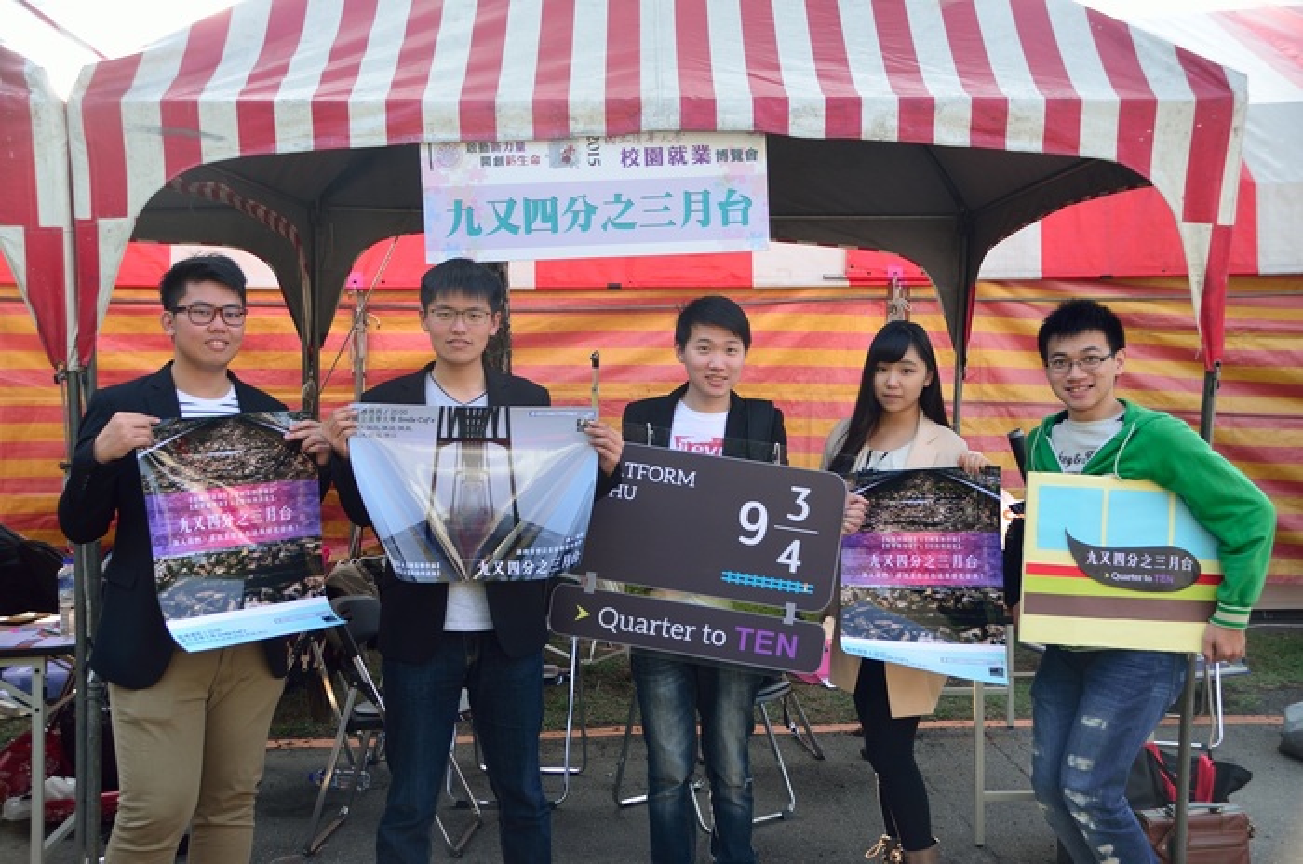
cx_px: 652
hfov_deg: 45.0
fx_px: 1572
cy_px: 432
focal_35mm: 44
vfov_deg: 30.7
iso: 100
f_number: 4
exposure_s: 1/125
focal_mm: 29
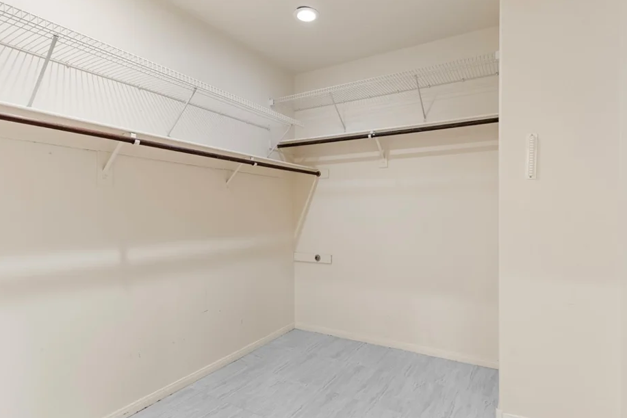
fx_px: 331
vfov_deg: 64.6
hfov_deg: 86.8
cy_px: 215
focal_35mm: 19
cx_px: 333
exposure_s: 1/5
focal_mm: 17
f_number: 8
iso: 400
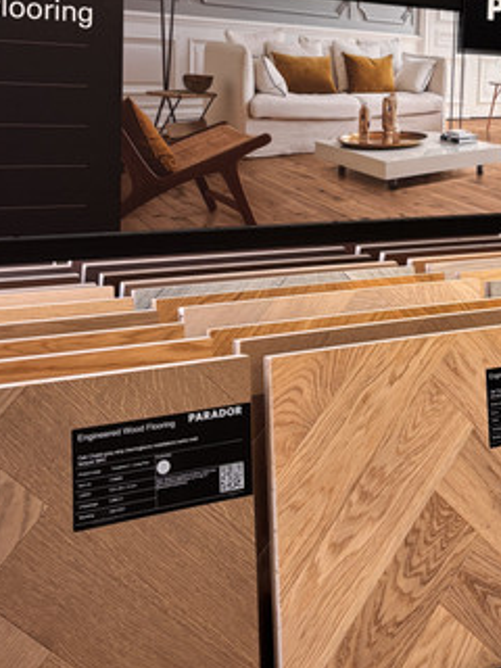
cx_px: 390
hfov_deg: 27.5
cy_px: 171
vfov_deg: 36.0
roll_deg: -3.2
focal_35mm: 52
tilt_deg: -4.6
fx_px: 1003
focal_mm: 5.96
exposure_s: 1/100
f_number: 1.6
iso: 100
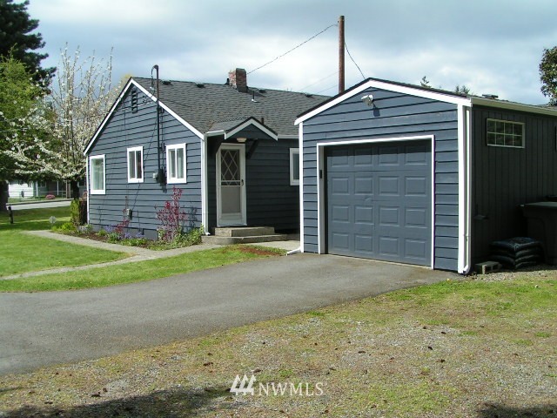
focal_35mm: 38
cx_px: 278
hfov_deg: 49.0
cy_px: 209
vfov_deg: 37.7
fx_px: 611
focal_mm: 5.8
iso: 50
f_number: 5.6
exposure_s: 1/320
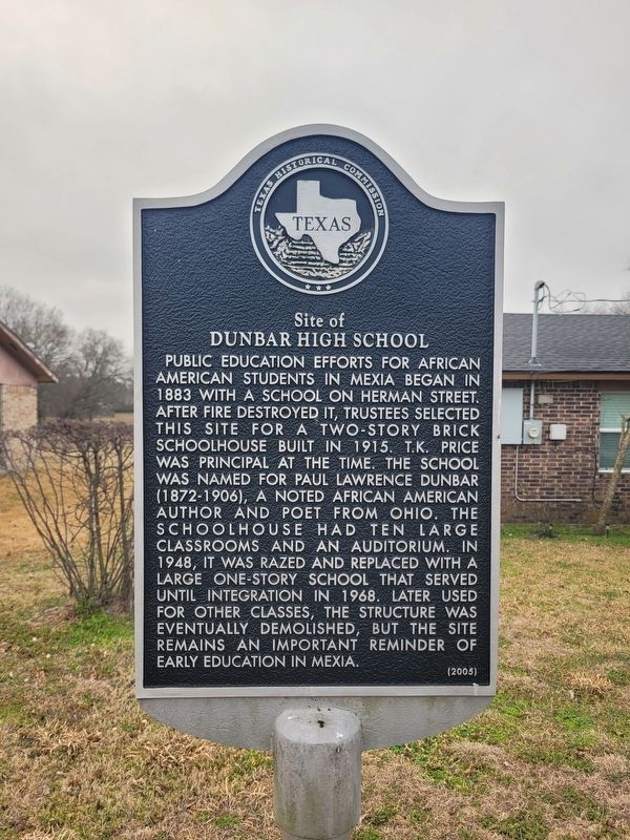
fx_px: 631
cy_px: 420
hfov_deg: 53.1
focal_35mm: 26
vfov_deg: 67.3
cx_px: 315
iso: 40
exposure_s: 1/401
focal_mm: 5.4
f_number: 1.8
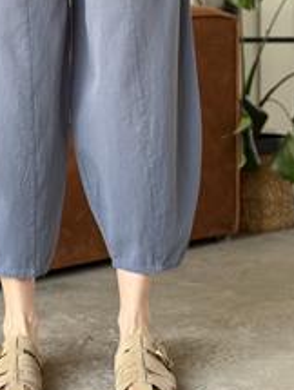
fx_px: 1073
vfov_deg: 20.4
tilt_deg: -2.2
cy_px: 74
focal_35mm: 95
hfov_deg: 15.6
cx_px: 91
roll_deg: +0.6
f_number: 1.78
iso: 250
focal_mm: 6.76
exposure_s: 1/60
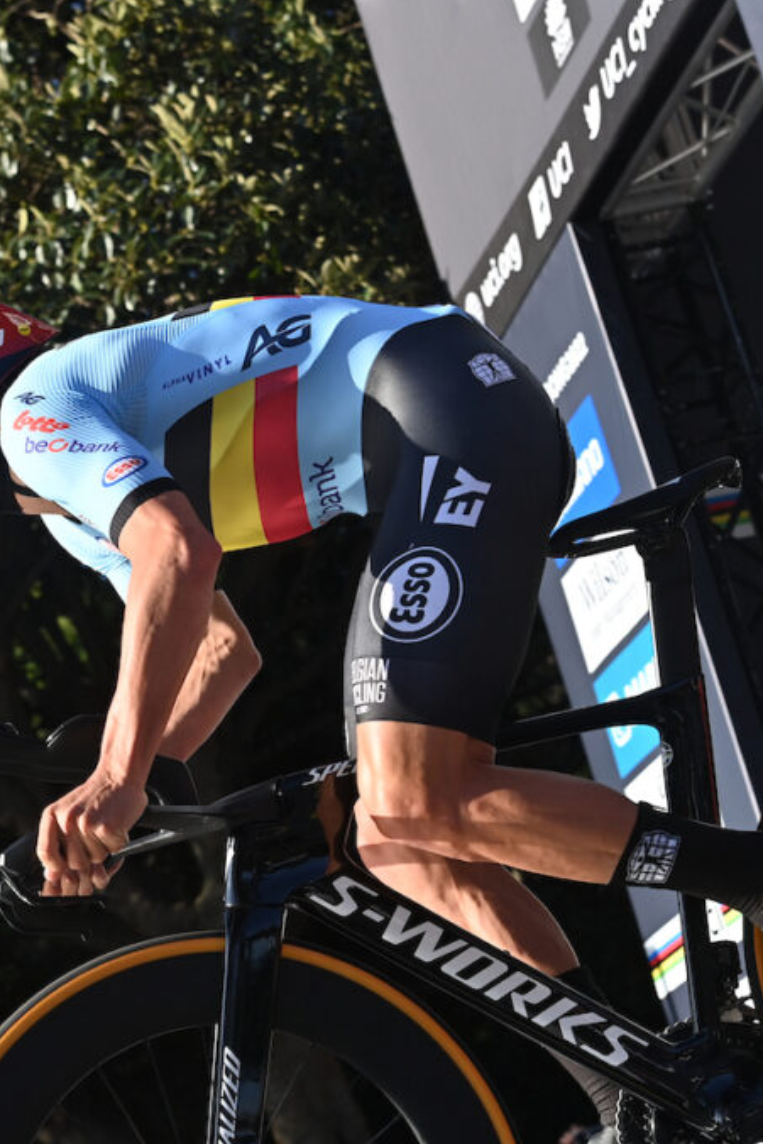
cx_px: 107
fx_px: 3368
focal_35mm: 106
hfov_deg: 12.8
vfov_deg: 19.3
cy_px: 571
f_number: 8
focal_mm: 70
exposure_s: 1/1250
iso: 500
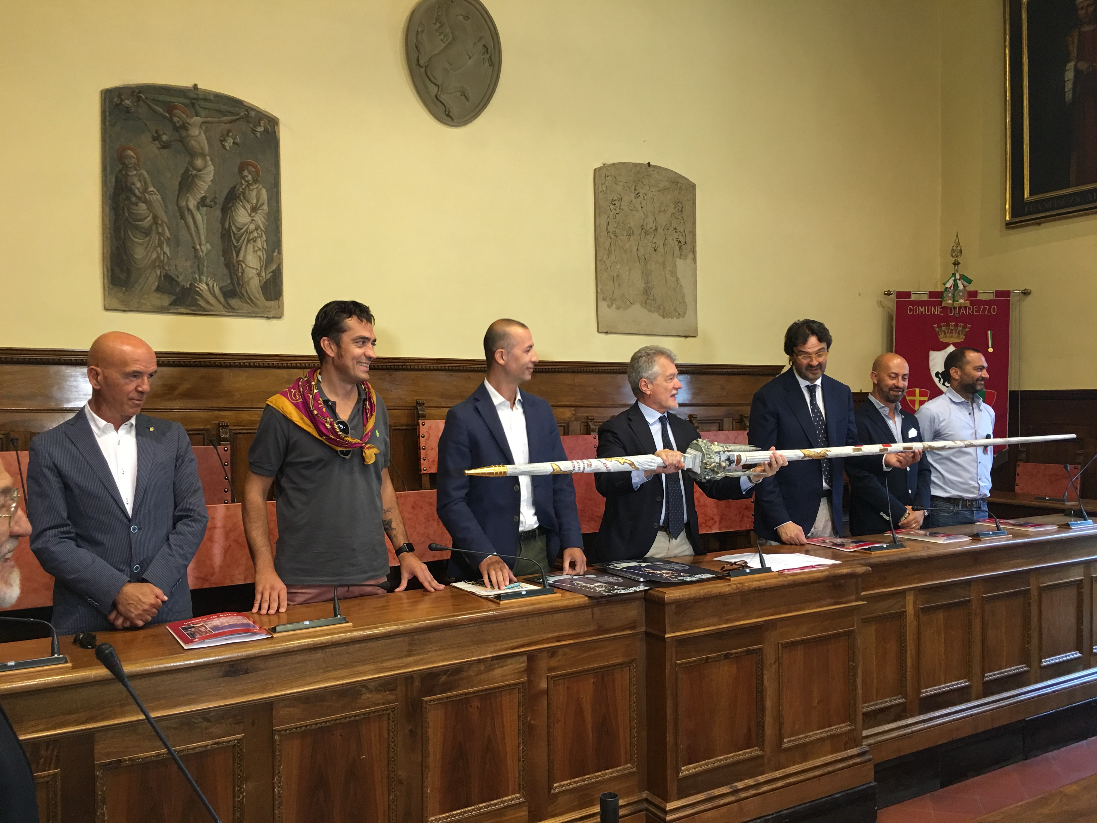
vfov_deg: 48.2
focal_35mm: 29
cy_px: 412
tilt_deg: +1.1
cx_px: 548
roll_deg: -1.0
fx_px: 919
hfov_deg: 61.7
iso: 64
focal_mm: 4.15
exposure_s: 1/17
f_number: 2.2
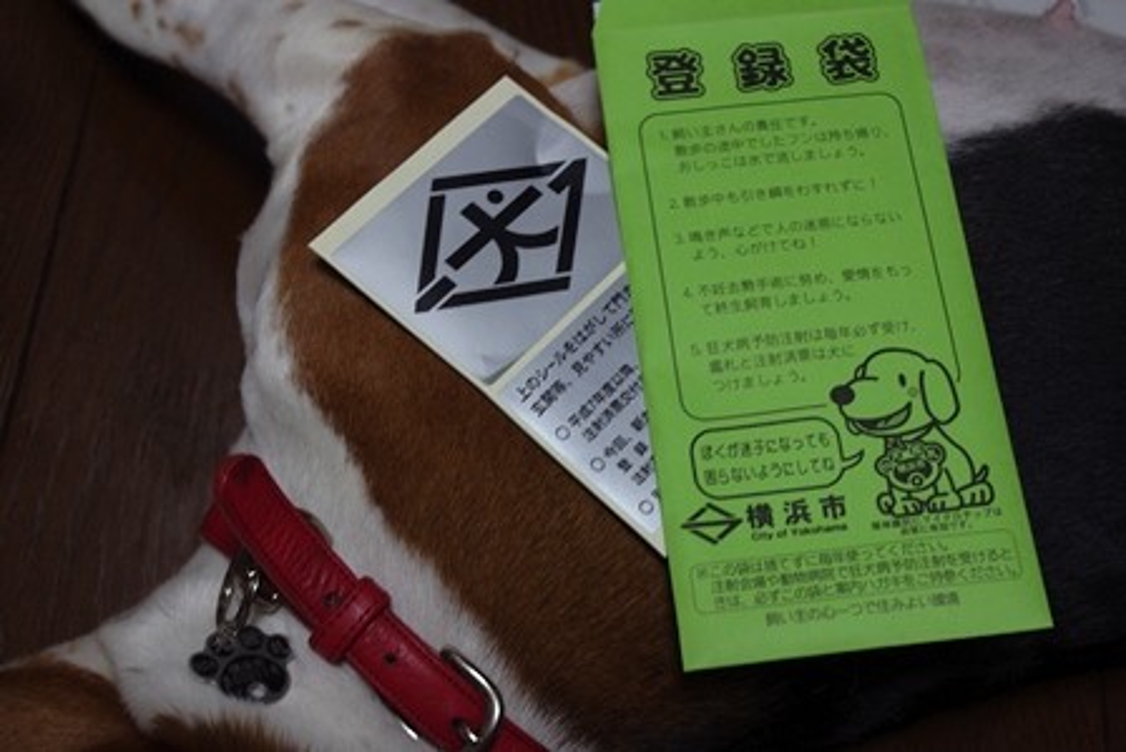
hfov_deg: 31.4
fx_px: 2002
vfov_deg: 21.3
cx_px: 563
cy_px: 376
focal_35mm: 64
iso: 400
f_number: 7.1
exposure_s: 1/20
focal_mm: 42.5
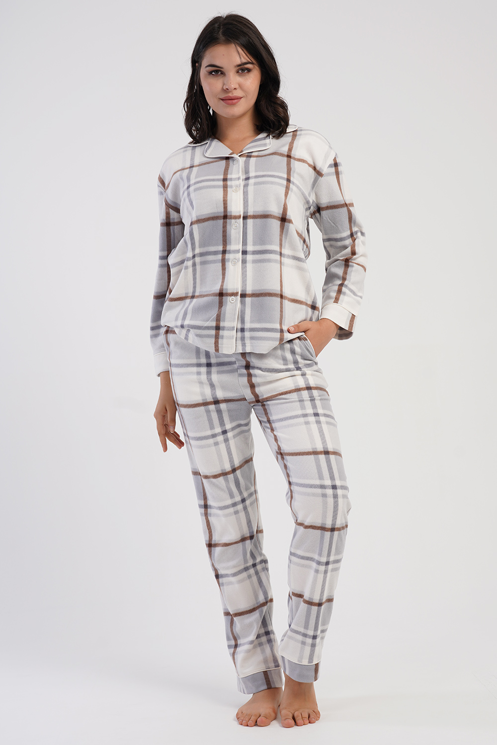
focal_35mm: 52
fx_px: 1077
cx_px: 248
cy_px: 372
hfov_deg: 26.0
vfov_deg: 38.2
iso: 100
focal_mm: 52
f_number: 6.3
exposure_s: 1/125
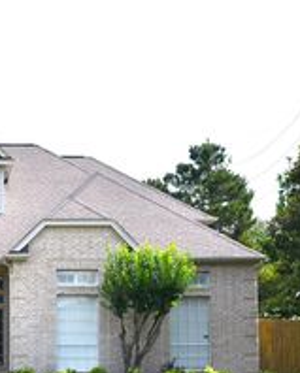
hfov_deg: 20.5
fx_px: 786
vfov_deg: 26.4
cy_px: 274
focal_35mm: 71
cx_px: -36
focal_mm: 30
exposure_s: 1/320
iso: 250
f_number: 9
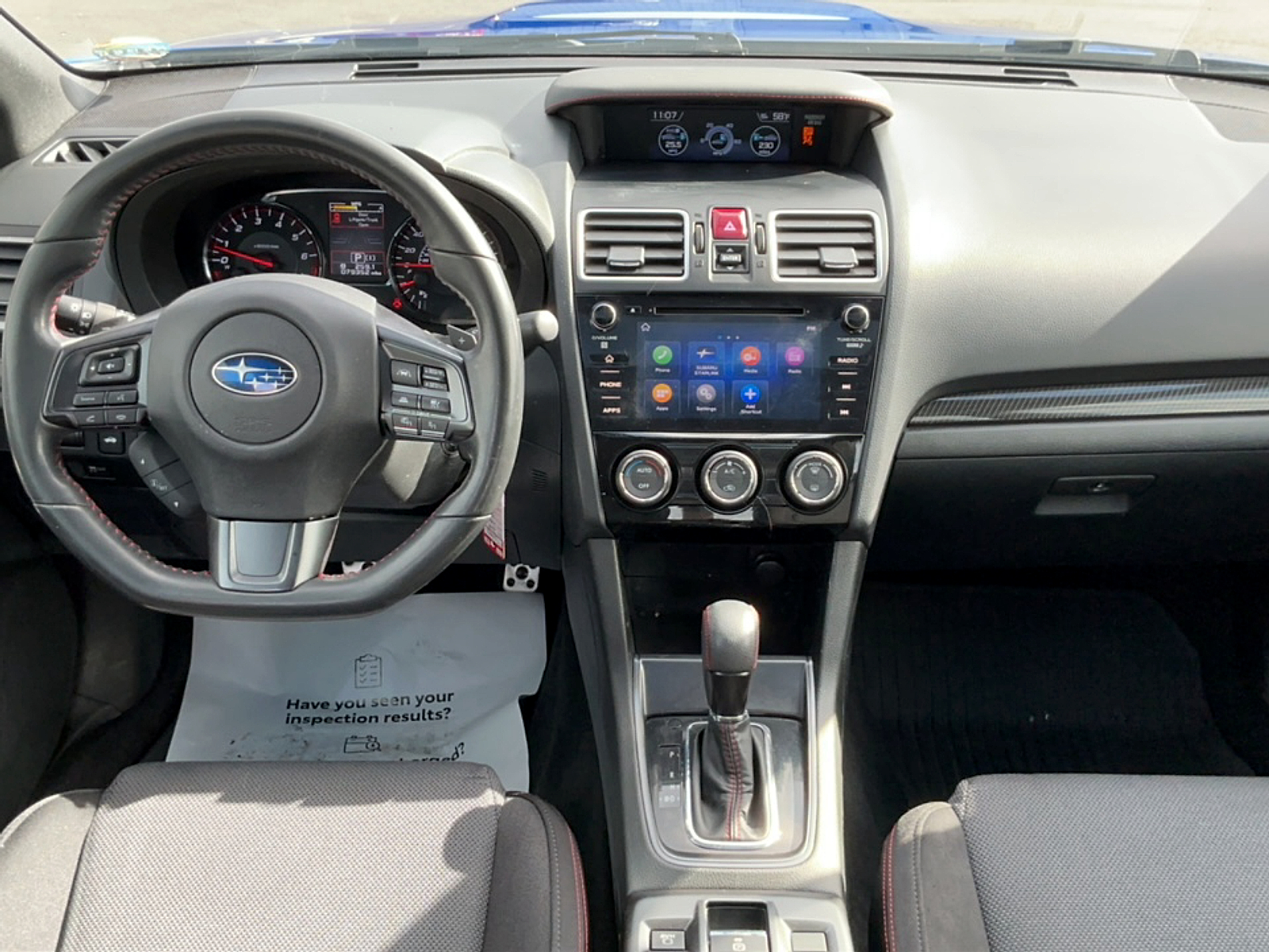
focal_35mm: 31
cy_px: 476
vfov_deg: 45.4
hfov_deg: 58.4
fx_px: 1136
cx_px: 634
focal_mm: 3
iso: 50
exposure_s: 1/120
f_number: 1.8
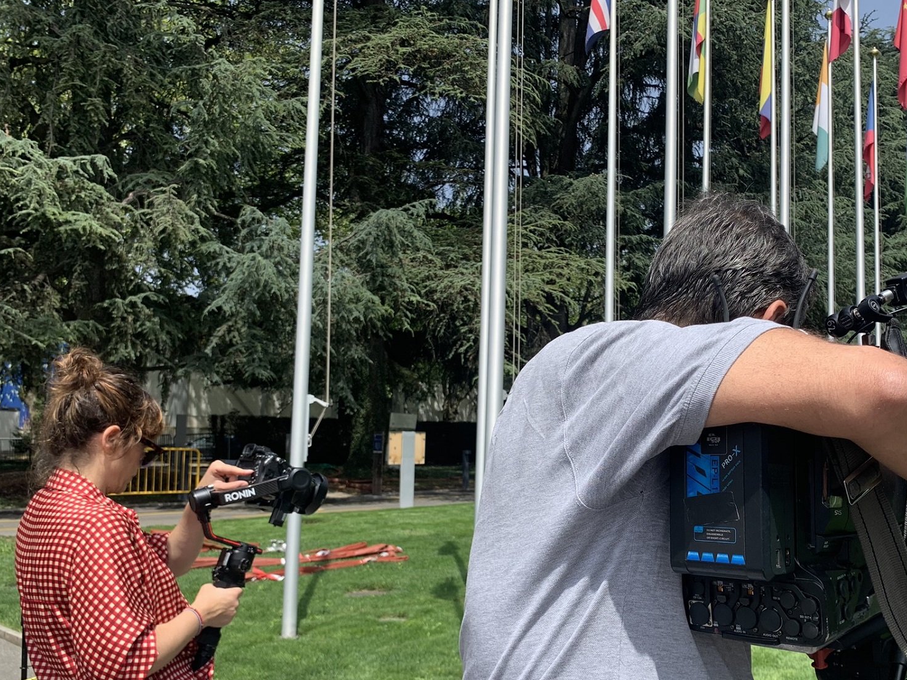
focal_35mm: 34
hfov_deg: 53.2
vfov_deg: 41.7
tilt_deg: +7.3
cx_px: 578
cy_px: 384
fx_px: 891
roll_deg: -0.7
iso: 25
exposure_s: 1/1406
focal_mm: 4.25
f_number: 1.8
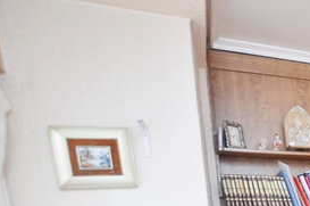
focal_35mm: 44
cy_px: 285
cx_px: 452
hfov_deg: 29.5
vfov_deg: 25.2
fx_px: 378
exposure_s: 1/60
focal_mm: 10
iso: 1250
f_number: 3.5
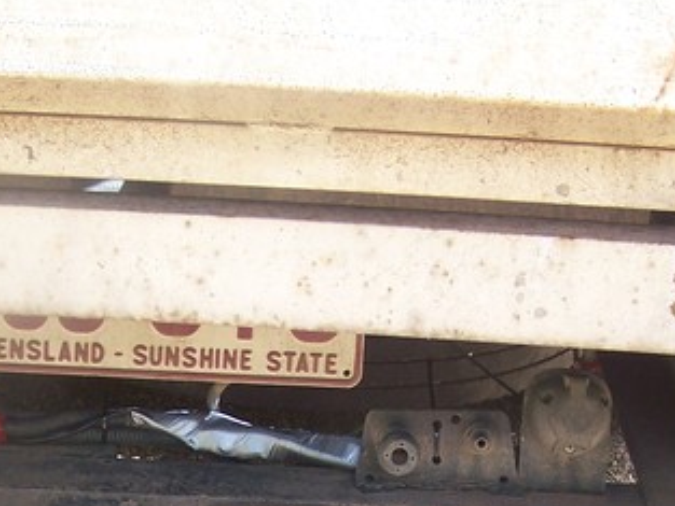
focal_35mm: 97
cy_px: 629
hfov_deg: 20.1
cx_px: 181
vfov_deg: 14.7
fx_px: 1892
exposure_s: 1/90
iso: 80
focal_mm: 6.3
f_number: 2.8
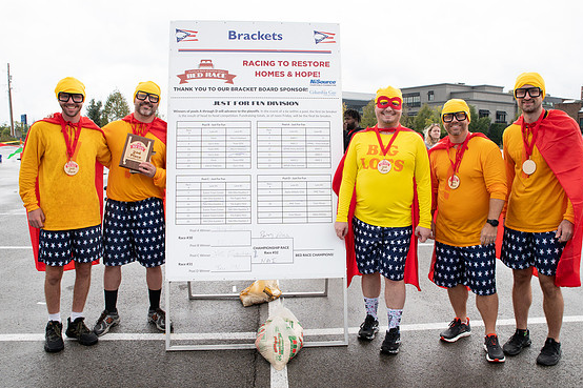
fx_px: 469
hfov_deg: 63.6
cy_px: 196
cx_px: 311
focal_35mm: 29
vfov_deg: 44.9
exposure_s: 1/320
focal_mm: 24
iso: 400
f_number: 6.3
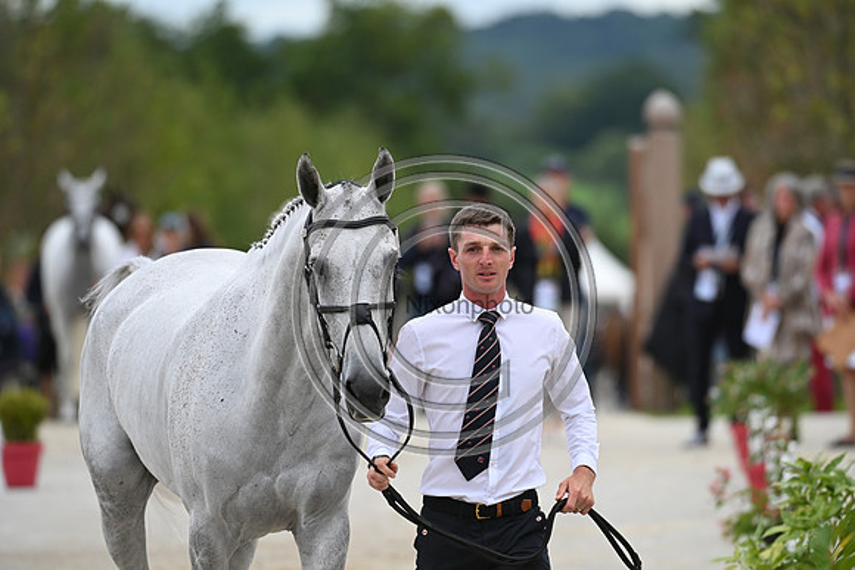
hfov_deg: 5.2
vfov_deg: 3.4
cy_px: 285
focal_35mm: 400
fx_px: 9502
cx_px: 428
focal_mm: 400
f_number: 5.6
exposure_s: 1/1600
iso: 500
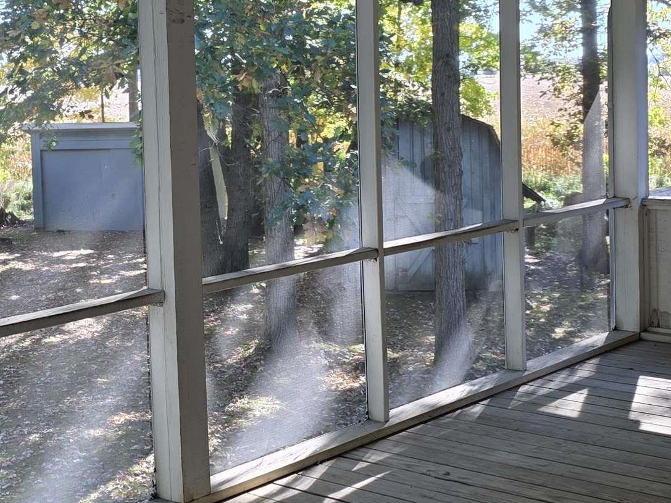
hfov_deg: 29.6
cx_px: 233
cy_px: 150
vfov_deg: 22.4
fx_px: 1260
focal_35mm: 65
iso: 50
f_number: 1.7
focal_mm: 6.3
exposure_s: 1/180
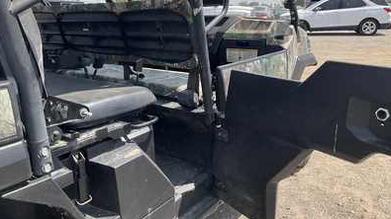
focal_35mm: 32
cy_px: 93
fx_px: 332
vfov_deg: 36.6
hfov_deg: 61.0
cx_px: 195
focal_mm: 3
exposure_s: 1/1035
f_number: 1.8
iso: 25
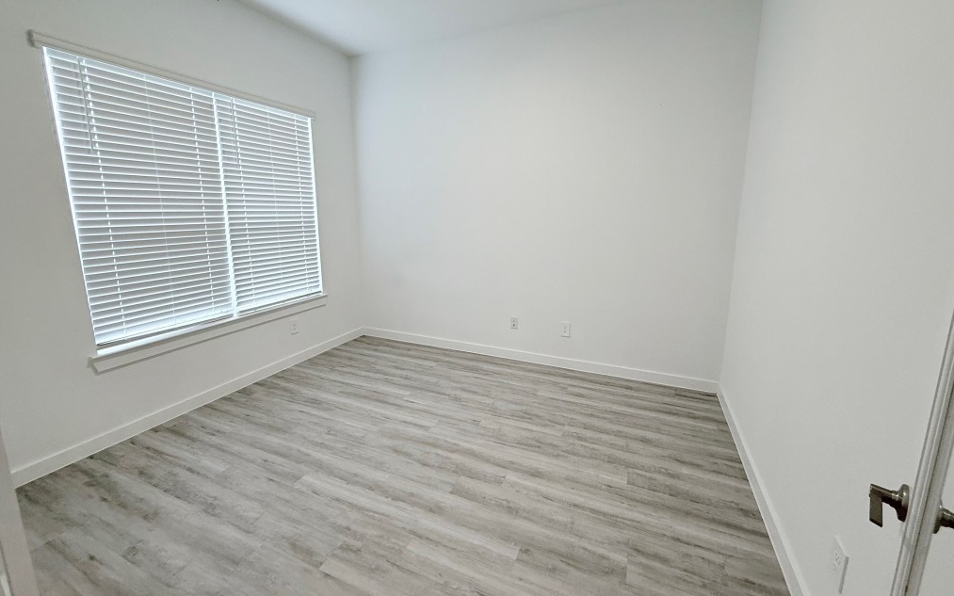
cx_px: 477
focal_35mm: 15
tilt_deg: -9.8
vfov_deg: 74.6
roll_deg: +0.3
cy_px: 273
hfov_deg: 101.5
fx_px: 390
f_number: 2.2
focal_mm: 2.22
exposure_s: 1/60
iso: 200
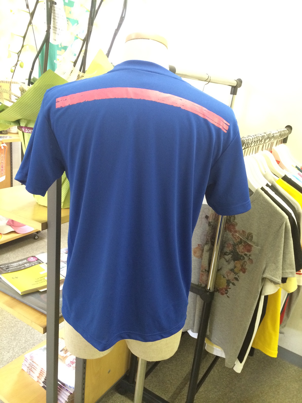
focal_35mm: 30
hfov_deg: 46.8
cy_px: 202
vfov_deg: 60.0
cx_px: 151
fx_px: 349
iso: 320
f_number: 2.2
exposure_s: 1/24
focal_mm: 4.12
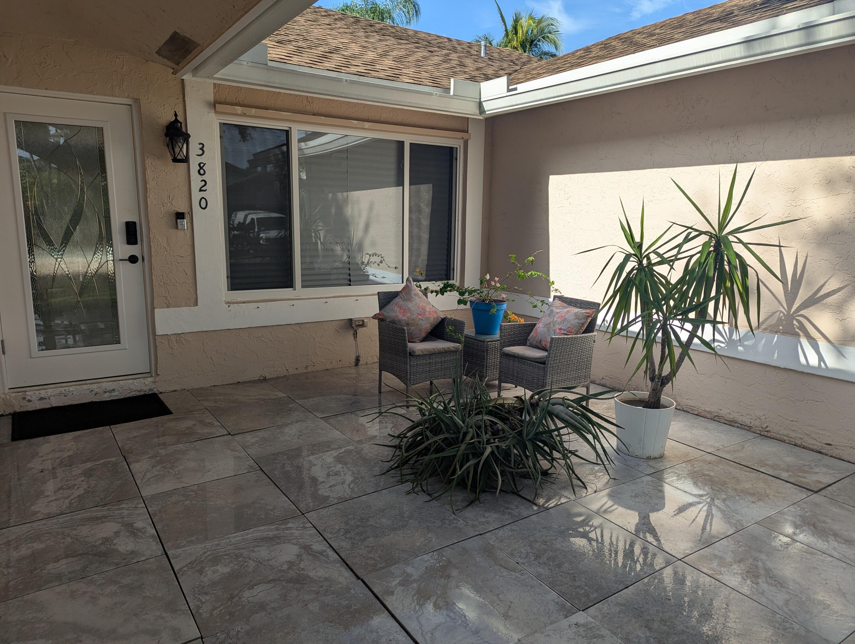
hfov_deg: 71.5
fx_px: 594
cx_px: 428
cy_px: 322
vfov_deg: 56.9
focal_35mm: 24
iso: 33
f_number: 1.85
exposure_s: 1/1048
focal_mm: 6.81
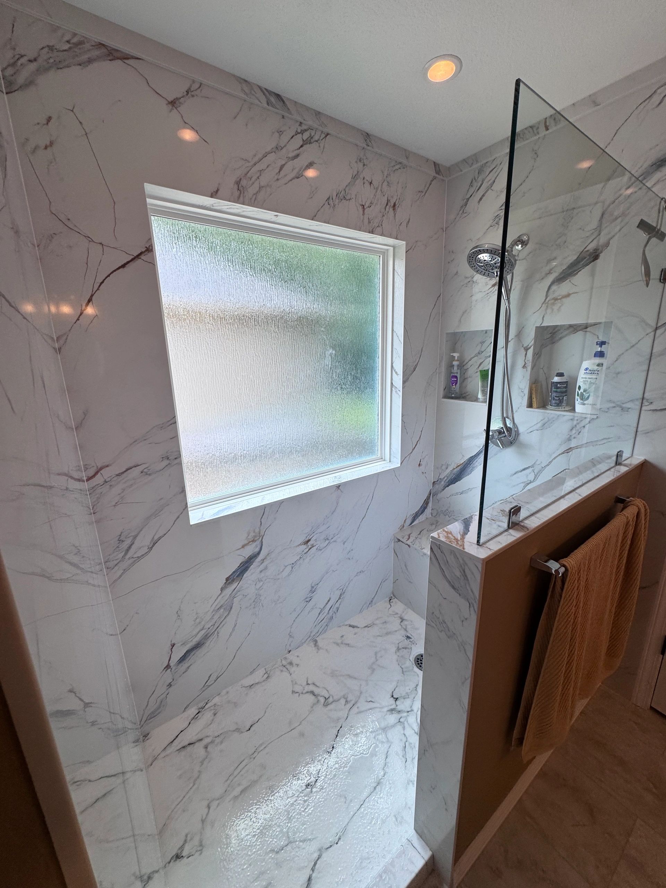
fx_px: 359
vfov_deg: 102.1
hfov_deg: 85.7
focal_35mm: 14
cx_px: 333
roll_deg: +1.5
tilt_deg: -15.0
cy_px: 444
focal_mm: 2.22
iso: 40
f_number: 2.2
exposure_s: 1/218
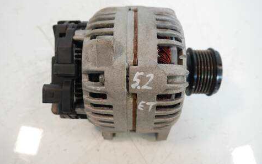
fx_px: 214
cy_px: 84
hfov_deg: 62.9
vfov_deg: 41.8
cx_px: 131
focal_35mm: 30
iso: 320
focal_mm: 14
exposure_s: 1/60
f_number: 3.5
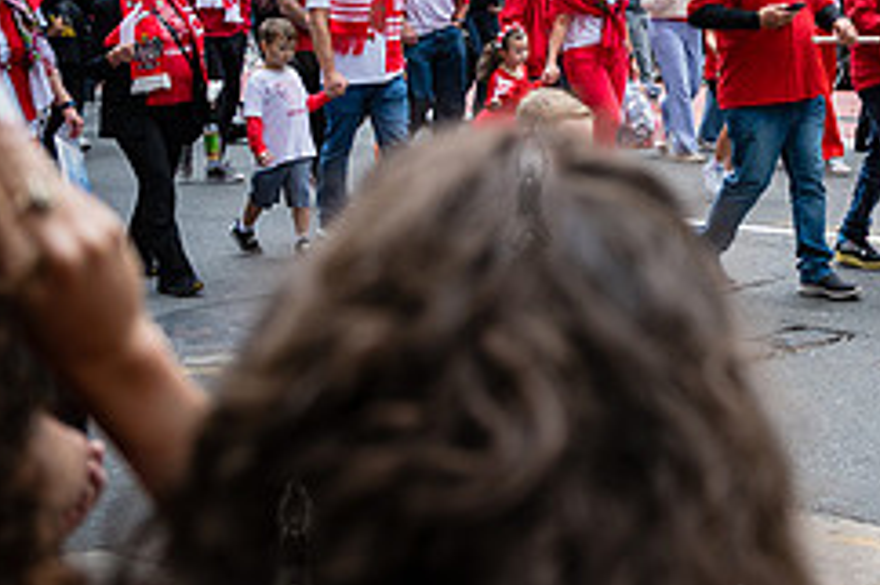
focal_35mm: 84
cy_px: 9
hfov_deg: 22.7
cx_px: 996
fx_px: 2052
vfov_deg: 15.9
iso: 500
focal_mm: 35
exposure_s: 1/500
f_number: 3.5
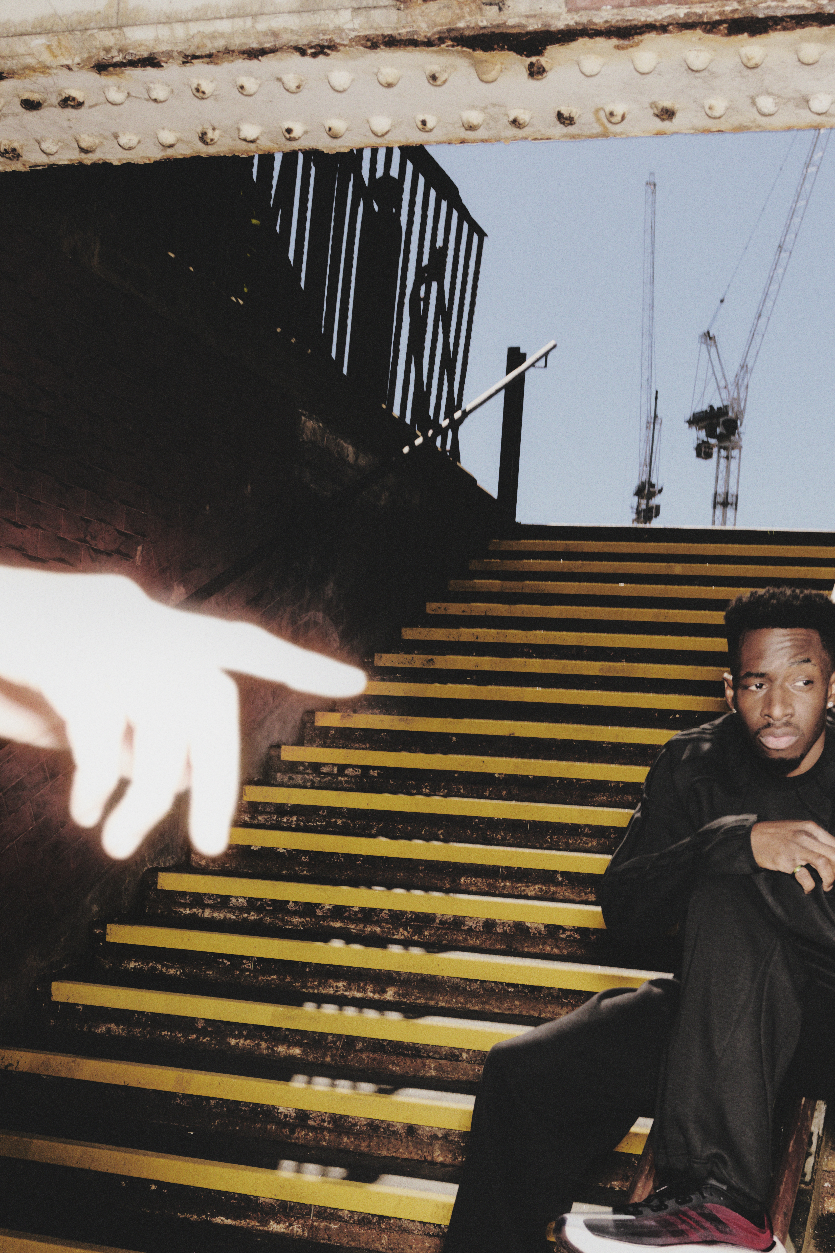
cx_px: 491
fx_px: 1566
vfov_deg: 42.4
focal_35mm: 45
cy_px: 924
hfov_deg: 29.8
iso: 64
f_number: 8
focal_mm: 27
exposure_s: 1/250
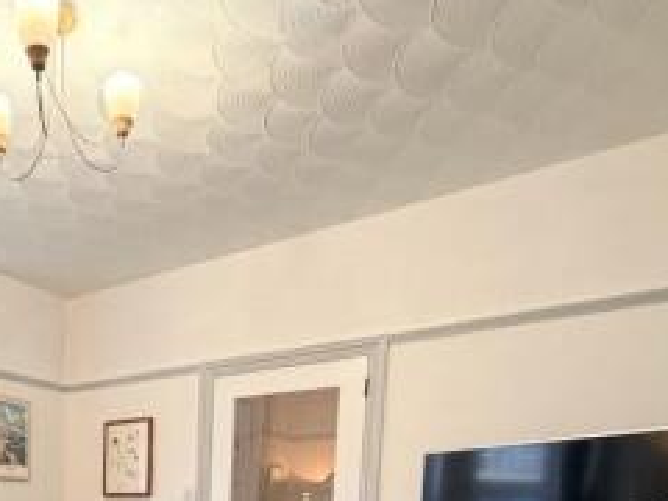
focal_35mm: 34
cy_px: 586
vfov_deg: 34.4
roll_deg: -0.8
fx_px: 656
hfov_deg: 48.9
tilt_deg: -6.3
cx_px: 82
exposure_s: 1/50
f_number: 2.2
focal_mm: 2.22
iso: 320
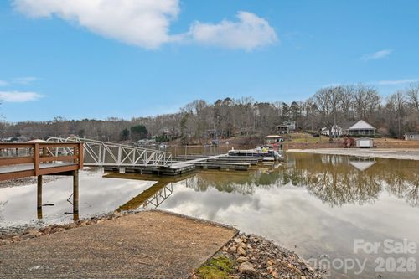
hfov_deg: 96.8
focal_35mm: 16
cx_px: 210
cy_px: 140
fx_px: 186
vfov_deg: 73.7
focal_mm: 16
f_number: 8
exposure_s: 1/160
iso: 64
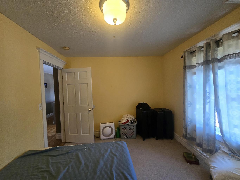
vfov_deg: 89.9
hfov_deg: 106.2
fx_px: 90
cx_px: 120
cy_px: 90
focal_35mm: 13
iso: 400
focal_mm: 2.2
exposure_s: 1/60
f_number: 2.2
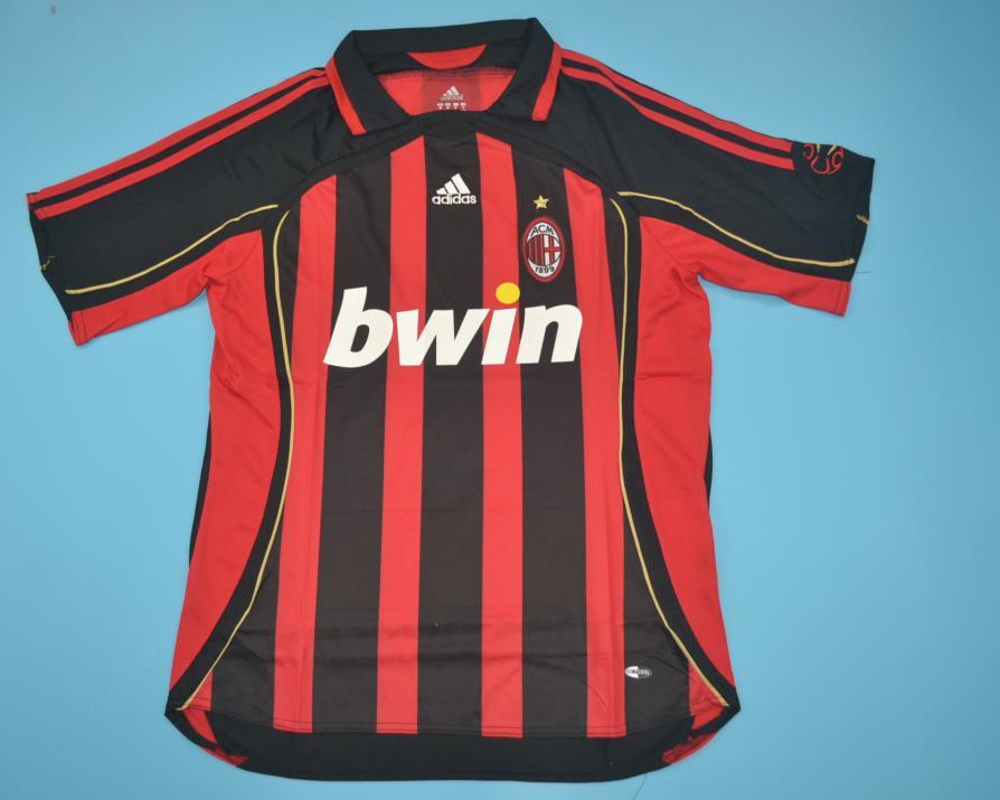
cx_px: 453
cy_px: 399
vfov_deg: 43.3
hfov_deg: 52.8
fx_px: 1006
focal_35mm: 34
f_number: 3.8
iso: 200
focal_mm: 20
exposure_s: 1/200
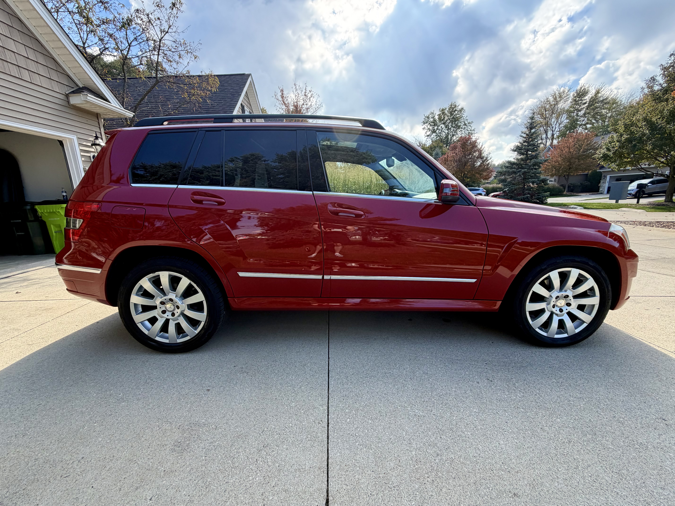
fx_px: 273
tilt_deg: -12.1
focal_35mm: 14
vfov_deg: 85.7
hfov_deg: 102.1
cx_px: 338
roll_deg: +2.3
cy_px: 253
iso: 50
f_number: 2.2
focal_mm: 2.22
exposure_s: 1/502
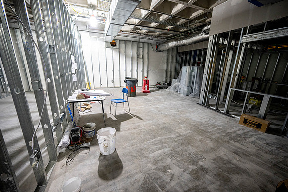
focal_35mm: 14
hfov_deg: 104.2
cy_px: 96
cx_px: 144
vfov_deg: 81.2
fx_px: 112
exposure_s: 1/100
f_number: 4
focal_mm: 14
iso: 1250
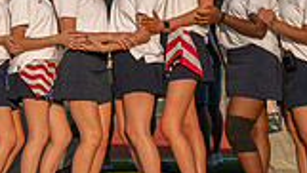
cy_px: -73
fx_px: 3154
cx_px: 137
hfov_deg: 5.6
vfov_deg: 3.1
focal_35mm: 387
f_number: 2.8
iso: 100
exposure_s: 1/2500
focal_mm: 70
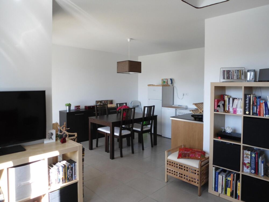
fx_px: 202
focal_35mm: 26
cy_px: 101
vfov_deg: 53.1
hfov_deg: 67.3
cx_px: 134
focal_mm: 4.7
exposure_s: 1/40
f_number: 2.8
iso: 80
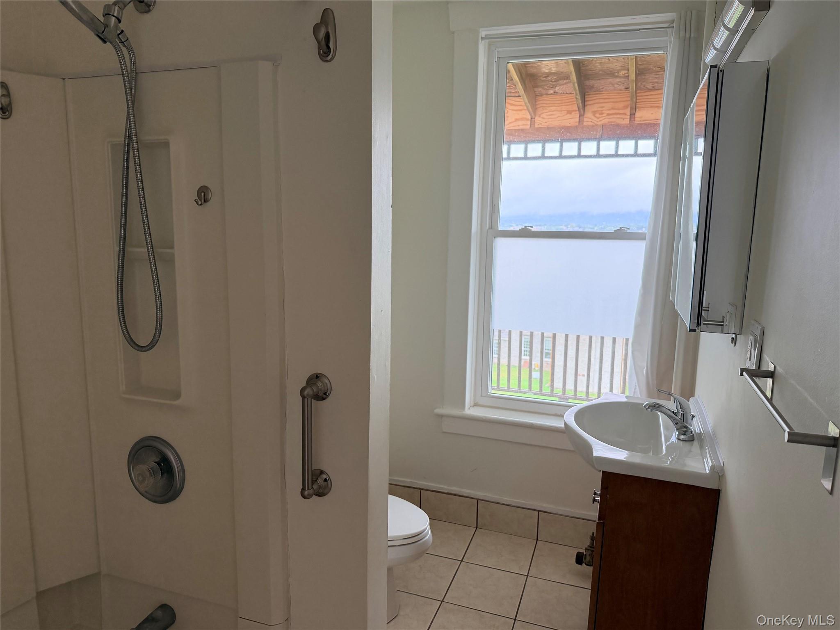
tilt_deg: -8.8
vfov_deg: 56.8
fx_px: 582
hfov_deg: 71.6
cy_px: 315
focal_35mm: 24
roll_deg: -0.8
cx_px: 420
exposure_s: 1/149
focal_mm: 6.76
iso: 200
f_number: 1.78
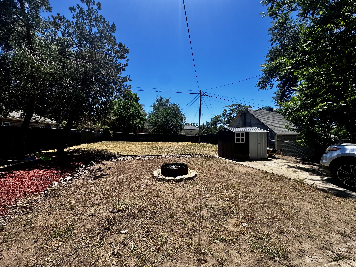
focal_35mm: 14
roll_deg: -1.3
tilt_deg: +1.5
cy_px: 134
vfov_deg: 85.7
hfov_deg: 102.1
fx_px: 144
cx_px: 178
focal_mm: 2.22
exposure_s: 1/1789
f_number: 2.2
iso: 50
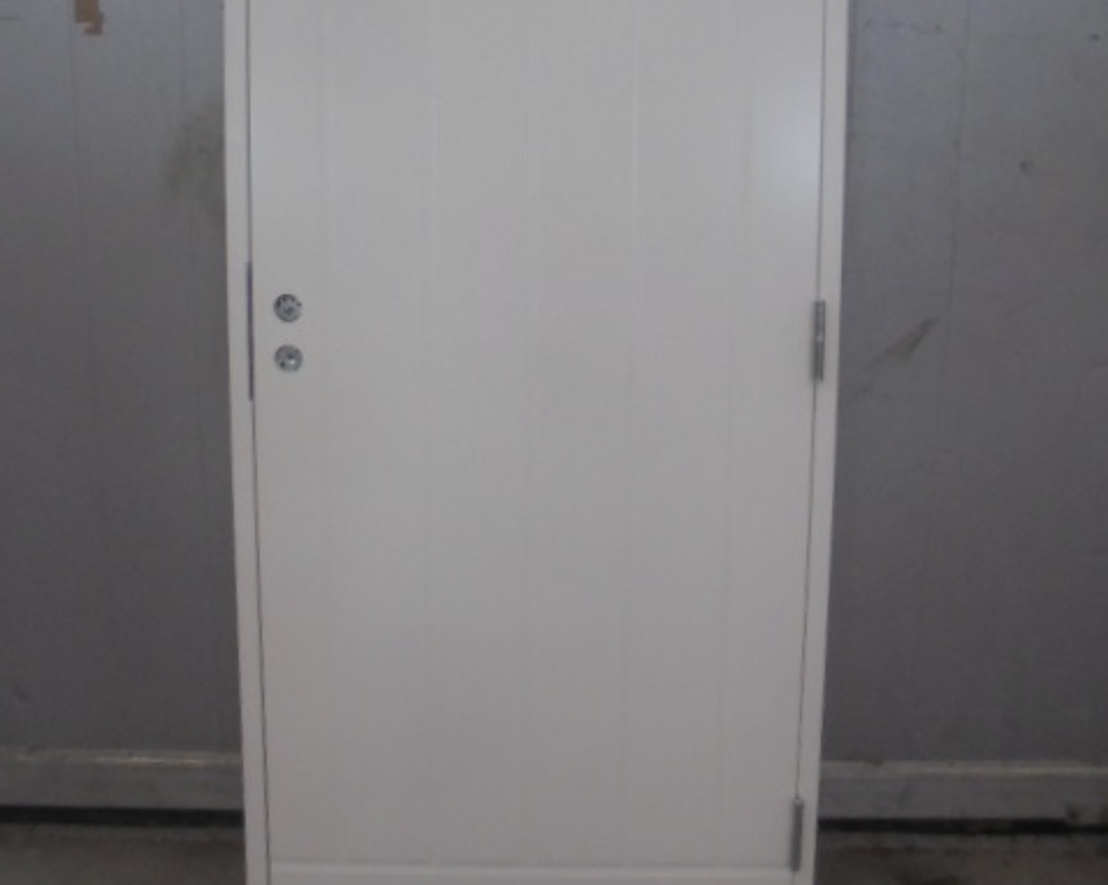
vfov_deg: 42.6
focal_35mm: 34
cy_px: 278
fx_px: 1114
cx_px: 554
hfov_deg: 52.9
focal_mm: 4.6
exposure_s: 1/30
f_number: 3.5
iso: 160
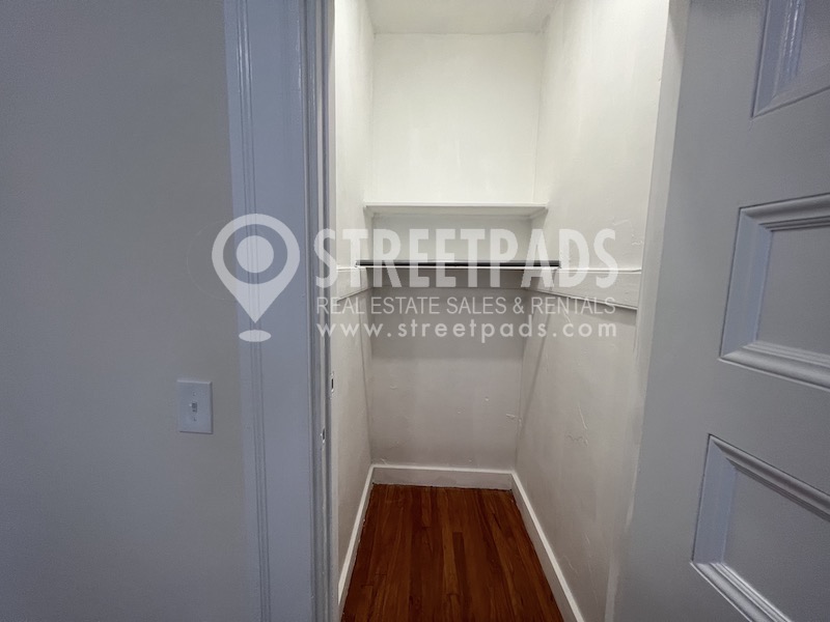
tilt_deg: -7.5
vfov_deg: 89.9
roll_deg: -1.6
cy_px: 311
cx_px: 415
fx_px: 312
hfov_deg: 106.2
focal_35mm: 13
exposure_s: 1/120
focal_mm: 1.57
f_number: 1.8
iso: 160
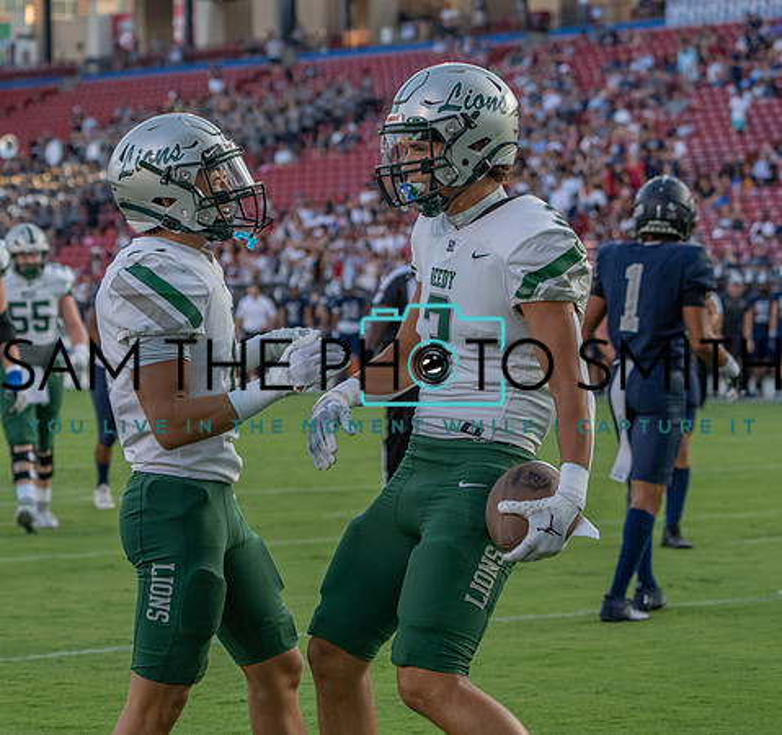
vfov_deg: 12.7
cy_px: 348
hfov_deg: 13.5
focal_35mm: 133
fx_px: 3301
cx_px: 325
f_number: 5.6
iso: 2000
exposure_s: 1/1250
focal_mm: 100
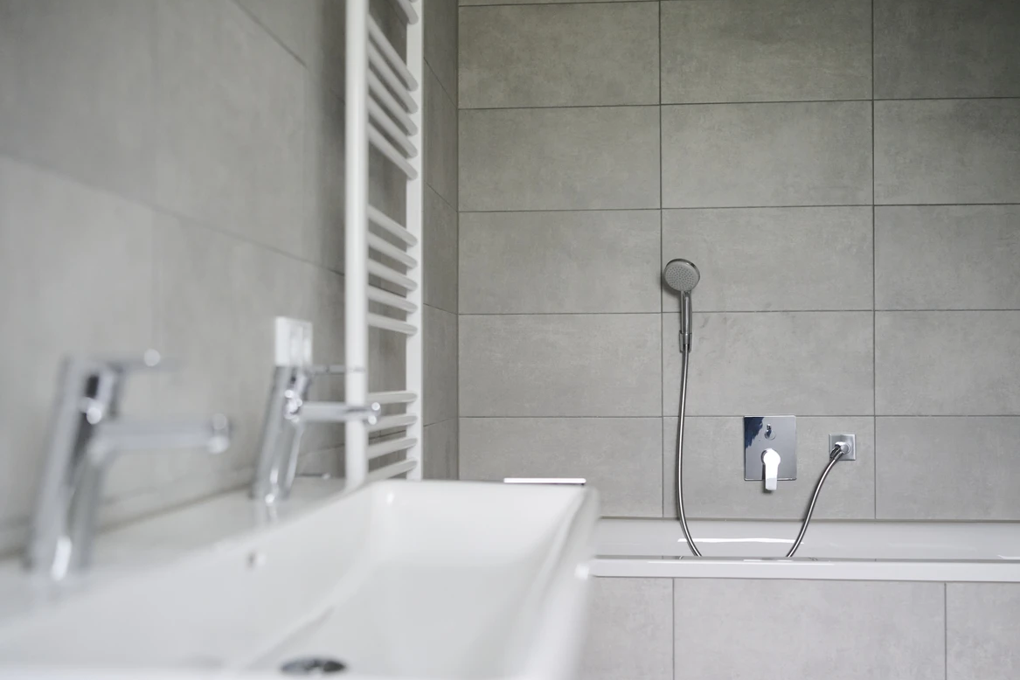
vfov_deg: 31.8
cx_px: 535
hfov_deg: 46.4
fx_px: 1190
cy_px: 397
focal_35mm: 42
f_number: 2.2
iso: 1400
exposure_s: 1/125
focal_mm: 35
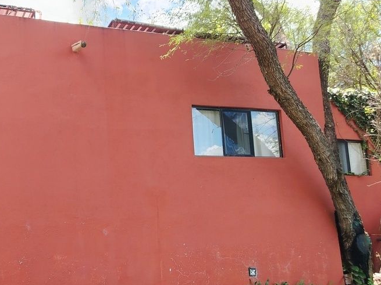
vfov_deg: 32.6
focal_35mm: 44
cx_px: 90
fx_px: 484
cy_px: 188
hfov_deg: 41.5
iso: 100
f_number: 1.75
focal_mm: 5.25
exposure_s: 1/117
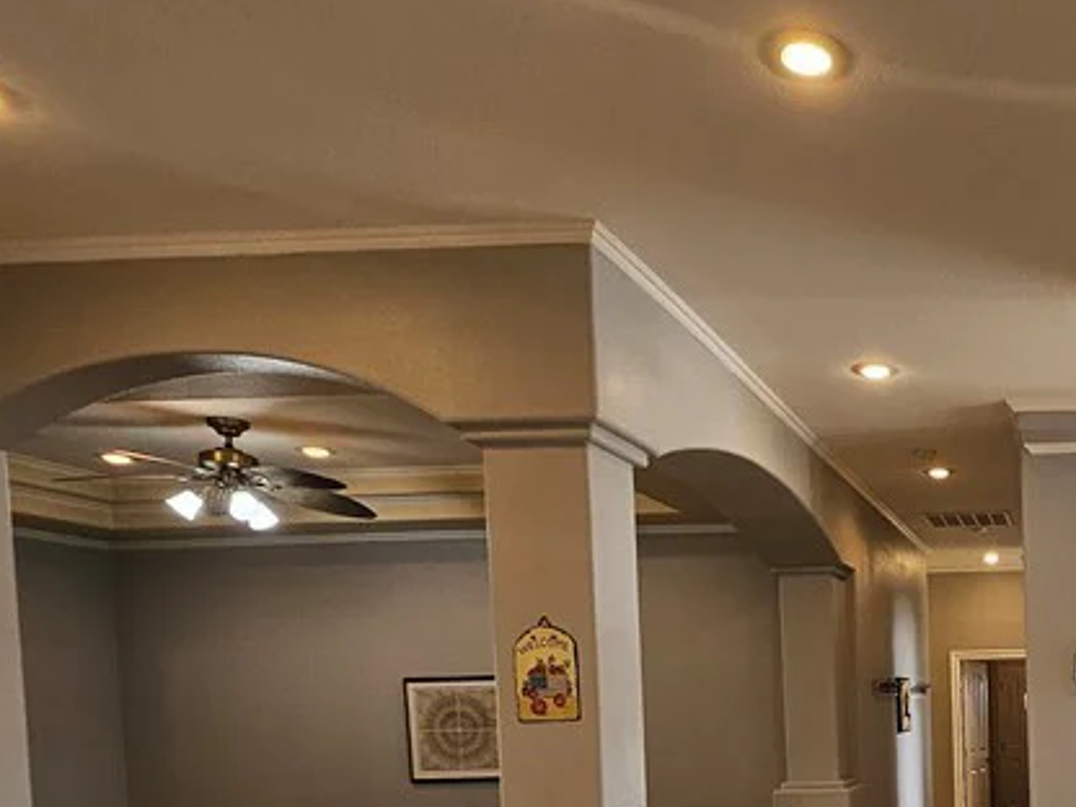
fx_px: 995
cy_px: 758
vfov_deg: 40.1
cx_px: 1060
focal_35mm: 32
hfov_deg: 47.7
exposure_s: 1/60
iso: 64
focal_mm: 1.7
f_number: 2.2
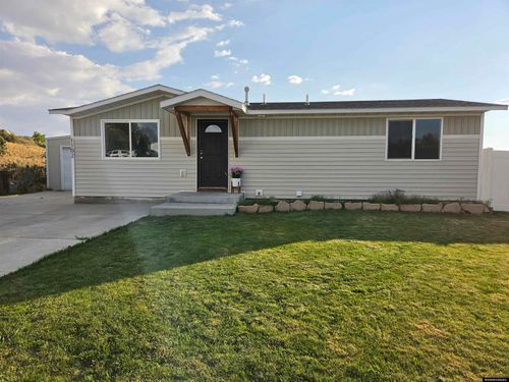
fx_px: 338
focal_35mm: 23
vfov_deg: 58.9
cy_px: 191
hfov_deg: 73.9
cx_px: 254
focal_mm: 5.4
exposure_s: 1/4883
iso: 80
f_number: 1.8
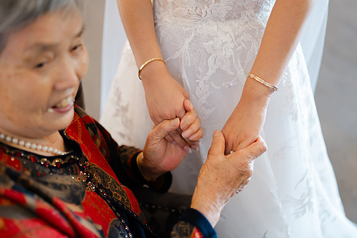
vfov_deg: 31.2
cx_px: 173
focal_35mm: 43
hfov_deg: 45.4
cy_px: 117
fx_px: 427
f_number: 1.4
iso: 720
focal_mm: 35
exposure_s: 1/160
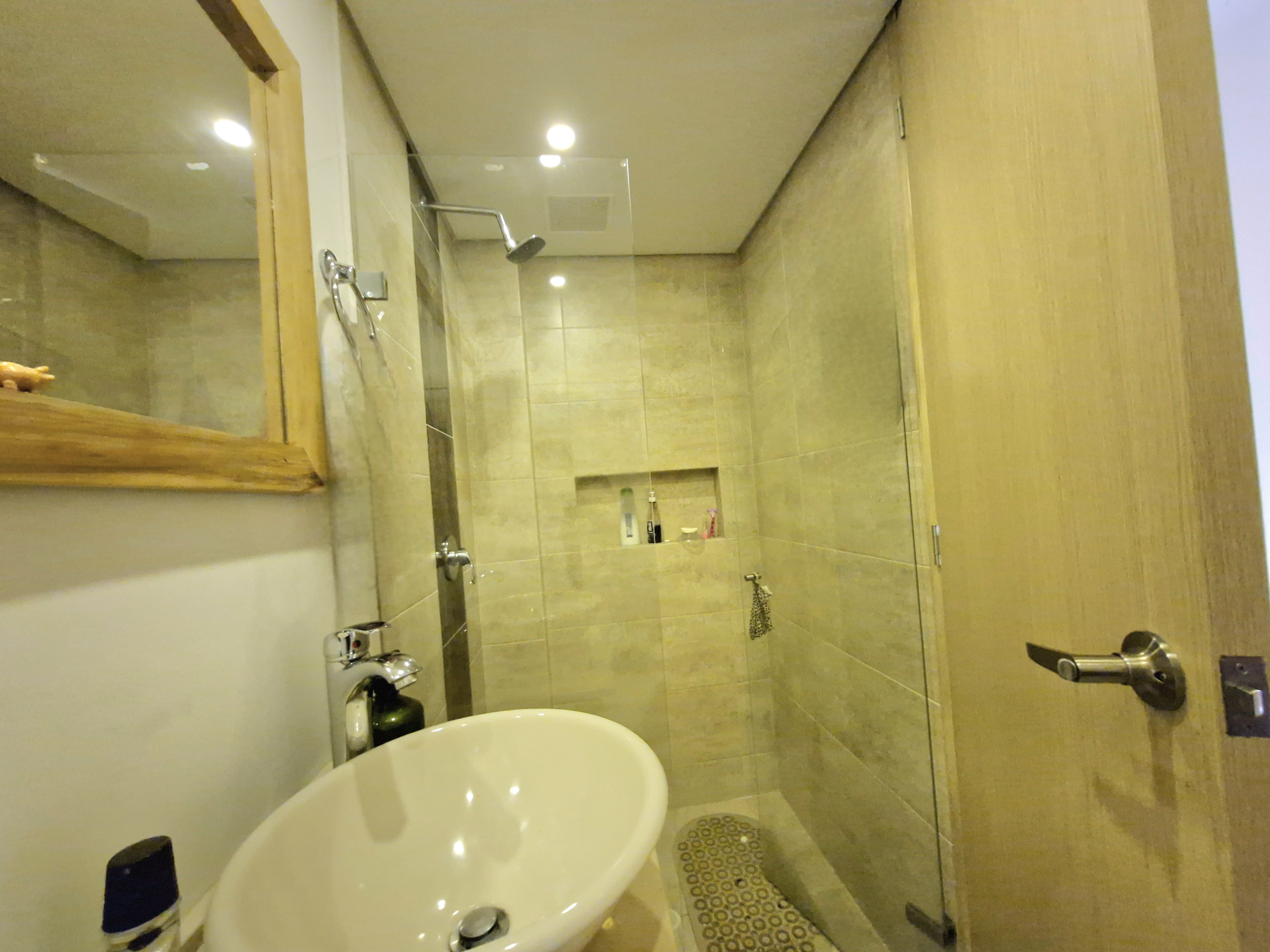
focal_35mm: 13
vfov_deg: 89.9
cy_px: 476
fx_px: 477
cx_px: 635
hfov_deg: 106.2
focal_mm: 1.74
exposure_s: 1/24
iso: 1000
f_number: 2.2
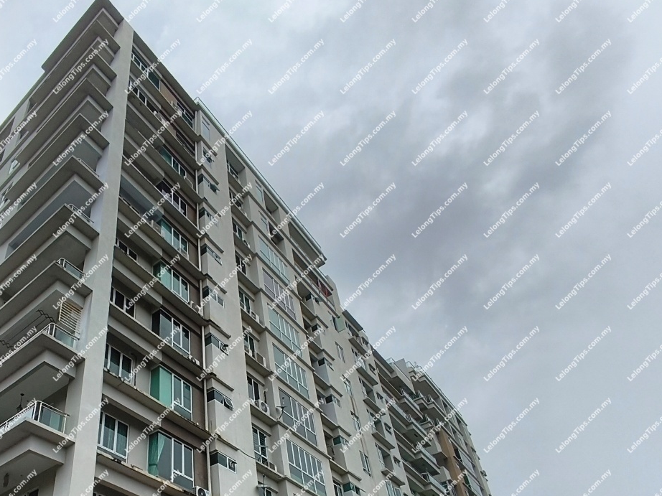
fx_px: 478
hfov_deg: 65.2
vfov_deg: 52.5
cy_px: 372
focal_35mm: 25
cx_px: 165
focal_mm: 1.65
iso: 50
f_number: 2.2
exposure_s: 1/1153
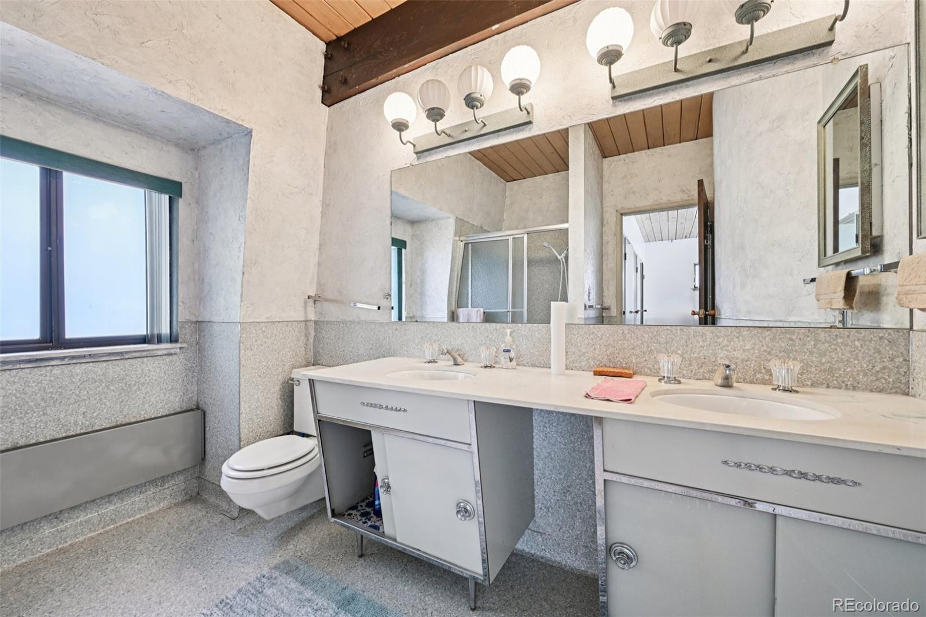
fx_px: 360
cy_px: 308
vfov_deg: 81.2
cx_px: 463
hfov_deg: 104.3
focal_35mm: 14
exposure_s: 1/6
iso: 400
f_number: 11
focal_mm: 14
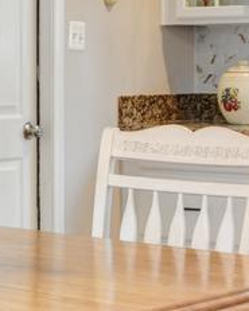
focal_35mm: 133
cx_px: -279
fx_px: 1224
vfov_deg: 14.5
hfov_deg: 10.5
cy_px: 156
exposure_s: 1.3
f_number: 14
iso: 100
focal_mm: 16
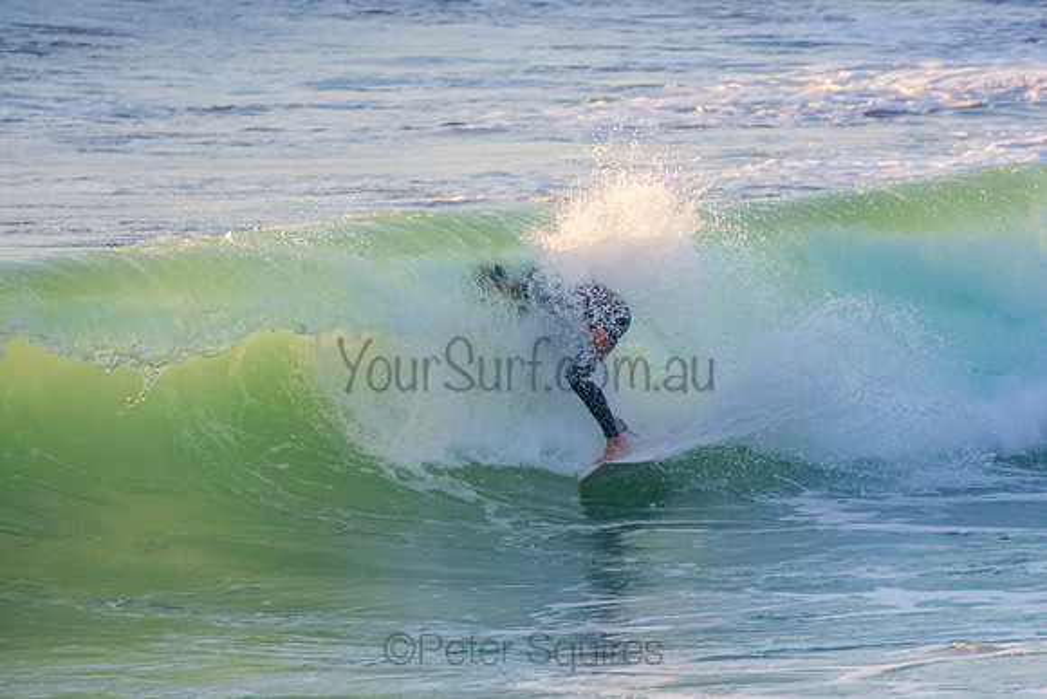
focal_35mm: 621
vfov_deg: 2.2
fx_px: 18074
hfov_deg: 3.3
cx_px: 524
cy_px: 350
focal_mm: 400
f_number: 5.6
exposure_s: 1/1250
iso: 720
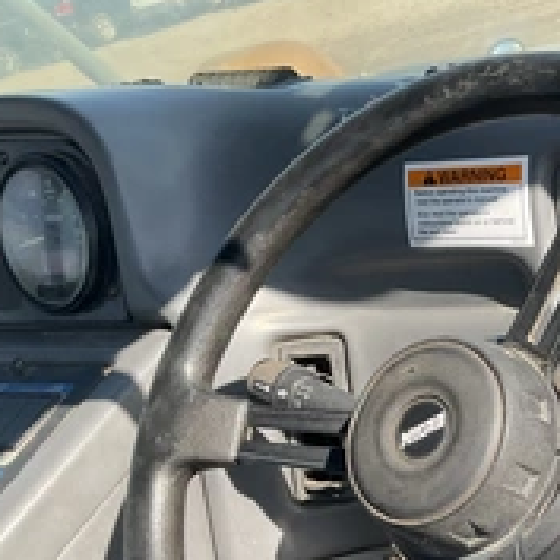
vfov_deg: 29.0
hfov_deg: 28.1
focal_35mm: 58
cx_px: 535
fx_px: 1062
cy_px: 437
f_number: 1.8
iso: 25
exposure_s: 1/397
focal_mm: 3
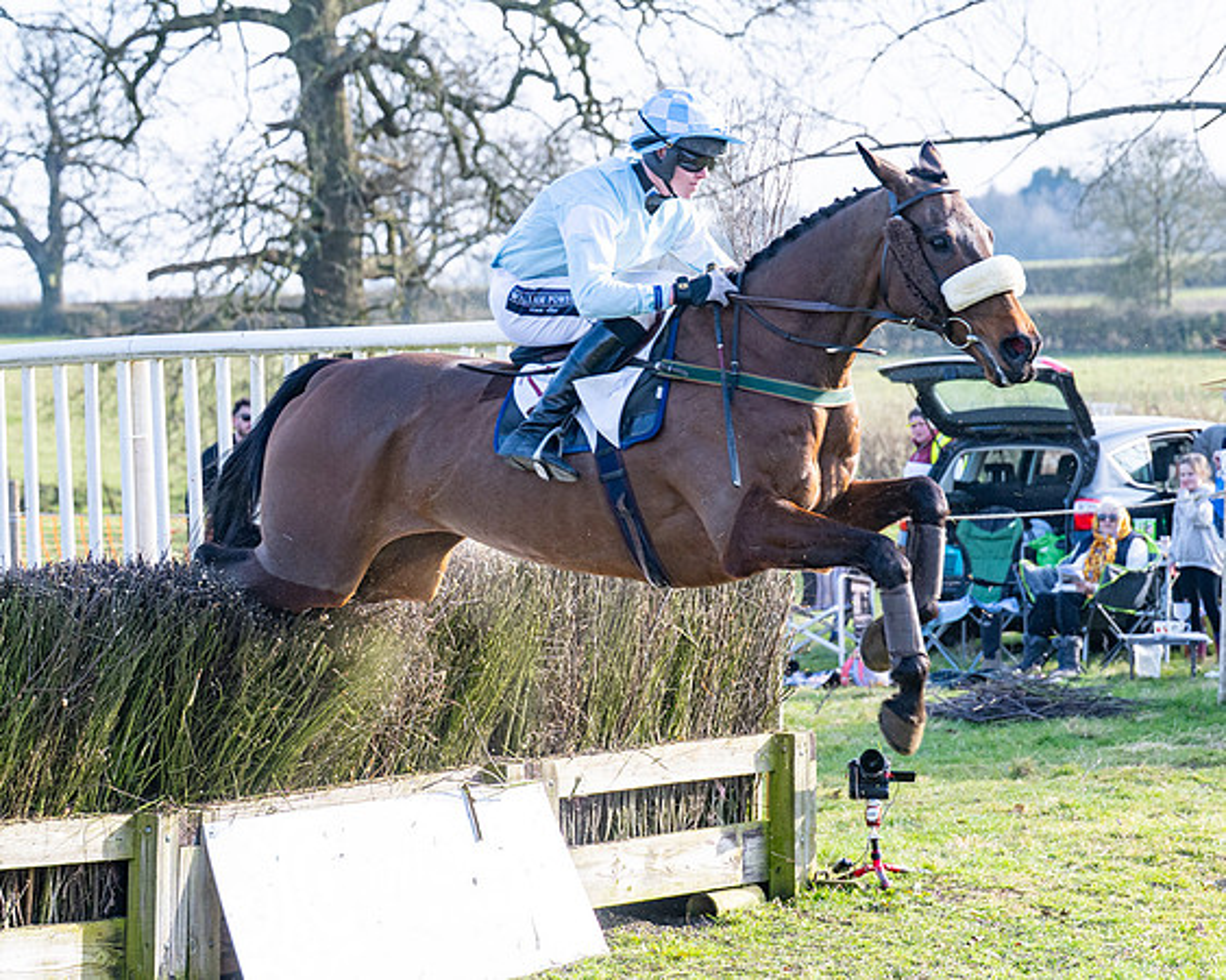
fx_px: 5163
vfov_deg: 10.8
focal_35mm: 142
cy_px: 552
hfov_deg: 13.5
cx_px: 811
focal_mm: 70
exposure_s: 1/1000
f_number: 4
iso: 160
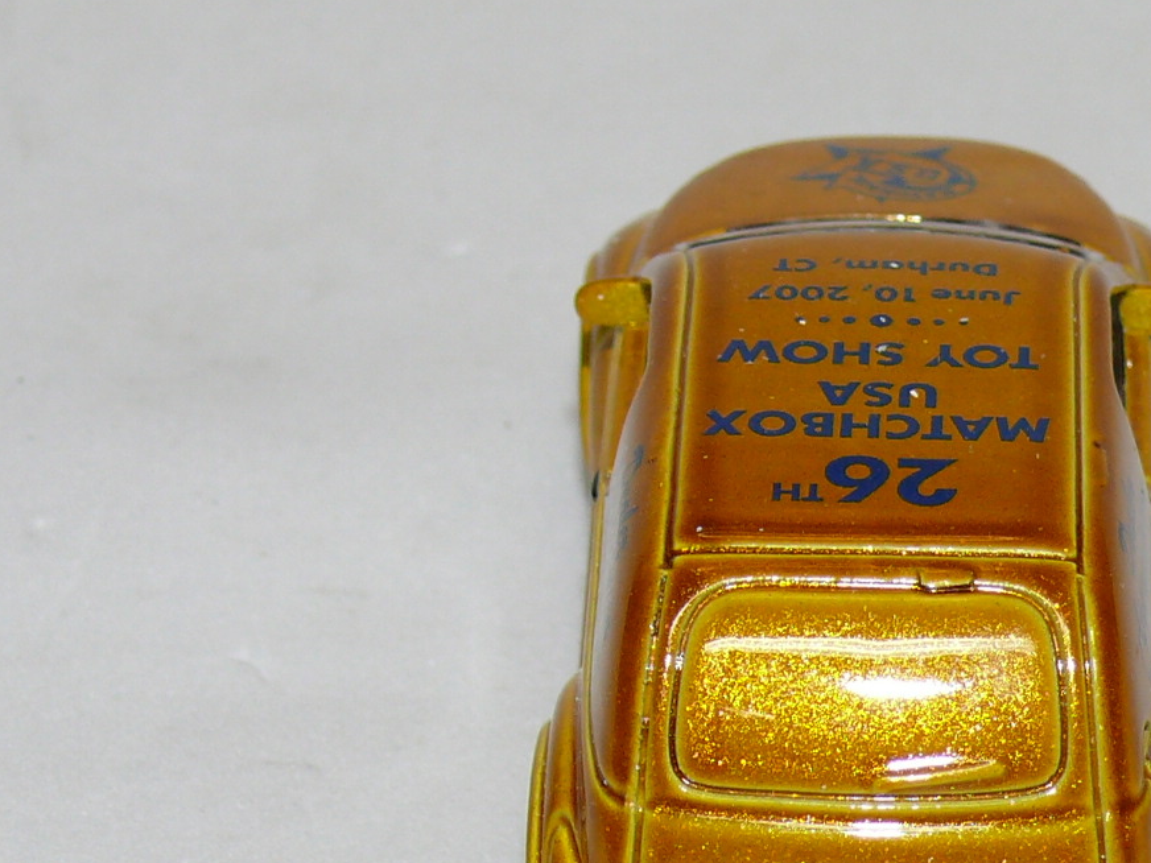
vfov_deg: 7.9
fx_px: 6284
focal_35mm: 189
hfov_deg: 10.4
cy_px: 586
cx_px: 853
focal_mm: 13.5
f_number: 4
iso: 100
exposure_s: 1/30
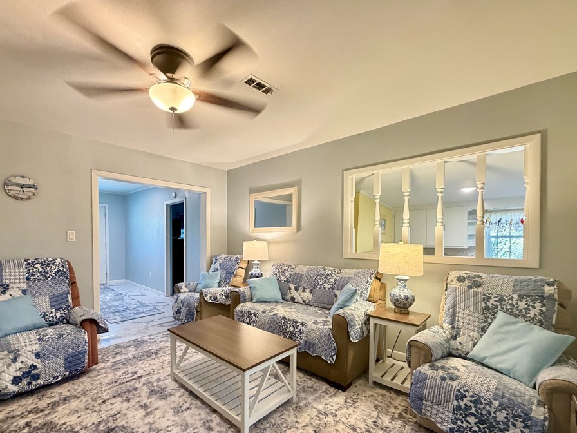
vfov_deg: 77.7
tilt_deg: -1.0
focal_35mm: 16
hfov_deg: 94.4
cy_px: 244
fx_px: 267
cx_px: 270
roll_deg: +0.2
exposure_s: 1/60
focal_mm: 2.22
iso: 500
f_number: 2.2
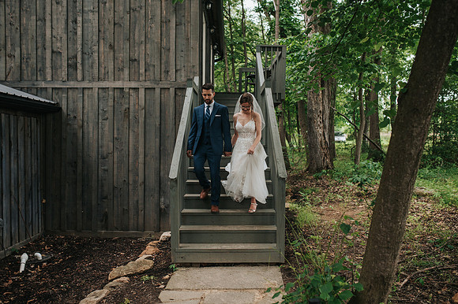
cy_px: 152
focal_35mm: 36
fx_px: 454
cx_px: 229
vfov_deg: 37.1
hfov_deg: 53.5
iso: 640
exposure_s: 1/800
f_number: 2.8
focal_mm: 35
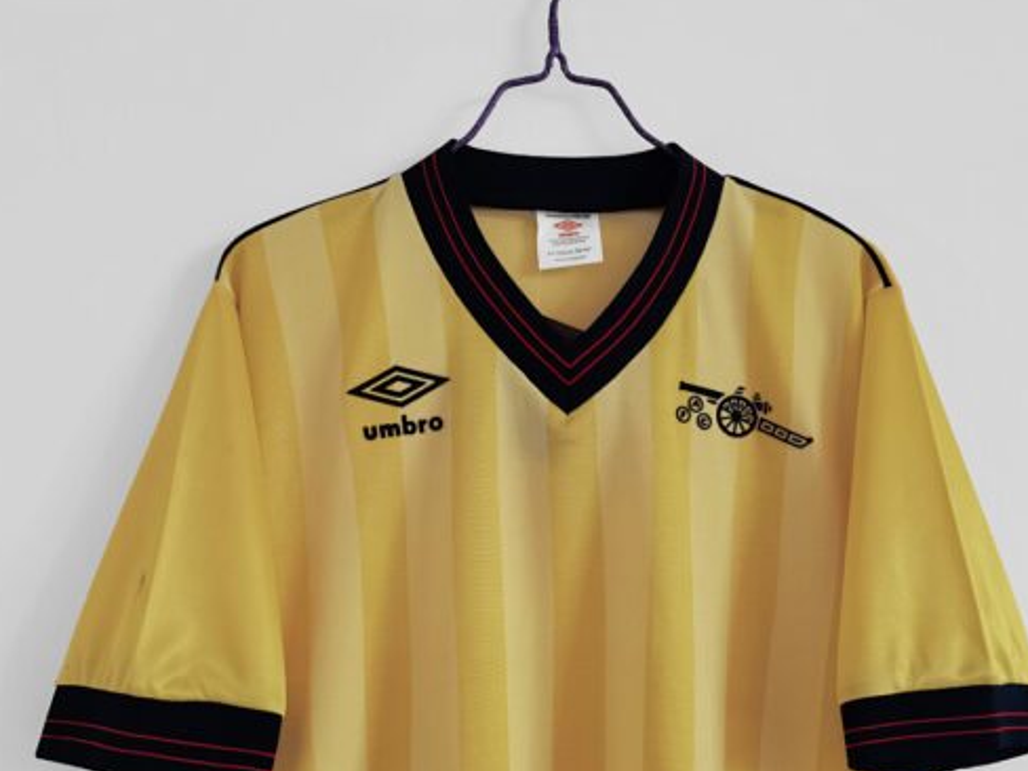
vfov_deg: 44.0
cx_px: 533
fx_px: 950
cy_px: 459
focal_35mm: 32
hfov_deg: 56.8
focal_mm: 5.58
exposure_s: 1/110
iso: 50
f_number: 1.8
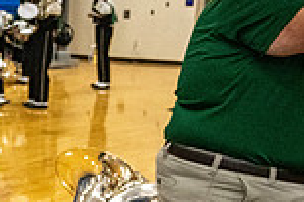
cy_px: 156
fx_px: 759
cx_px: -151
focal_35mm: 90
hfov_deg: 19.7
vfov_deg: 15.1
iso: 8000
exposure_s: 1/800
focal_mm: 24
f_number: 4
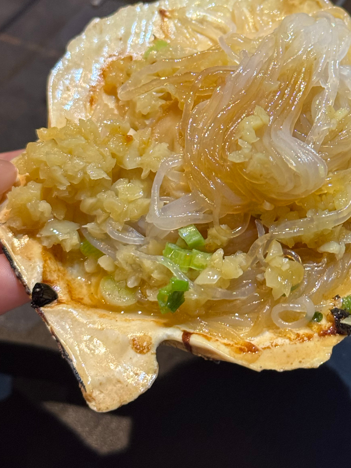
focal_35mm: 83
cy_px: 122
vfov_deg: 23.3
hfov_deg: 17.7
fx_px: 1122
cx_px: 256
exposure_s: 1/50
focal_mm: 6.76
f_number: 1.78
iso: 200
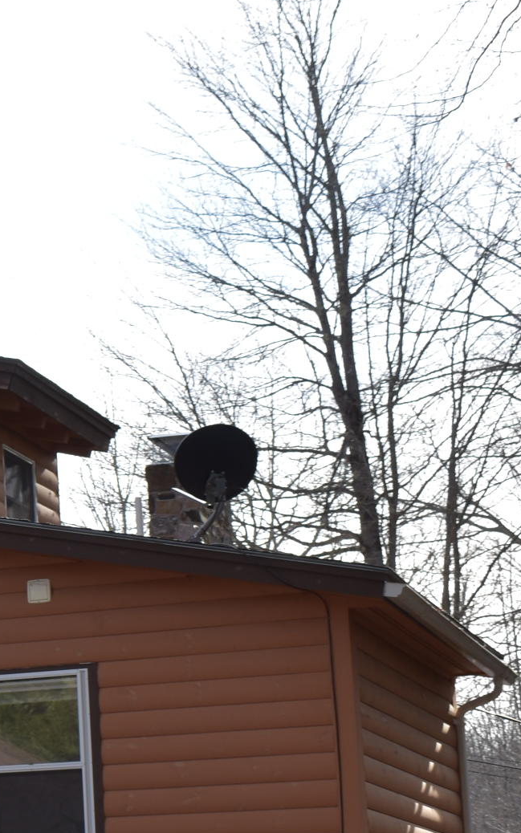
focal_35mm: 106
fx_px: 2407
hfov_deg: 11.3
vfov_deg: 19.6
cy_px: 495
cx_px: -476
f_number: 6.3
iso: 100
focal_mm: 24
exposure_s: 1/200
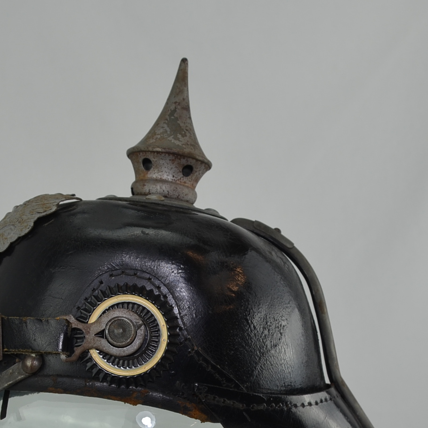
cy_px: 318
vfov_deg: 24.7
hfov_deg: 25.0
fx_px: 965
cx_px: 171
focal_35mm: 69
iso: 220
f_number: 5.6
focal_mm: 20
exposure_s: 1/125
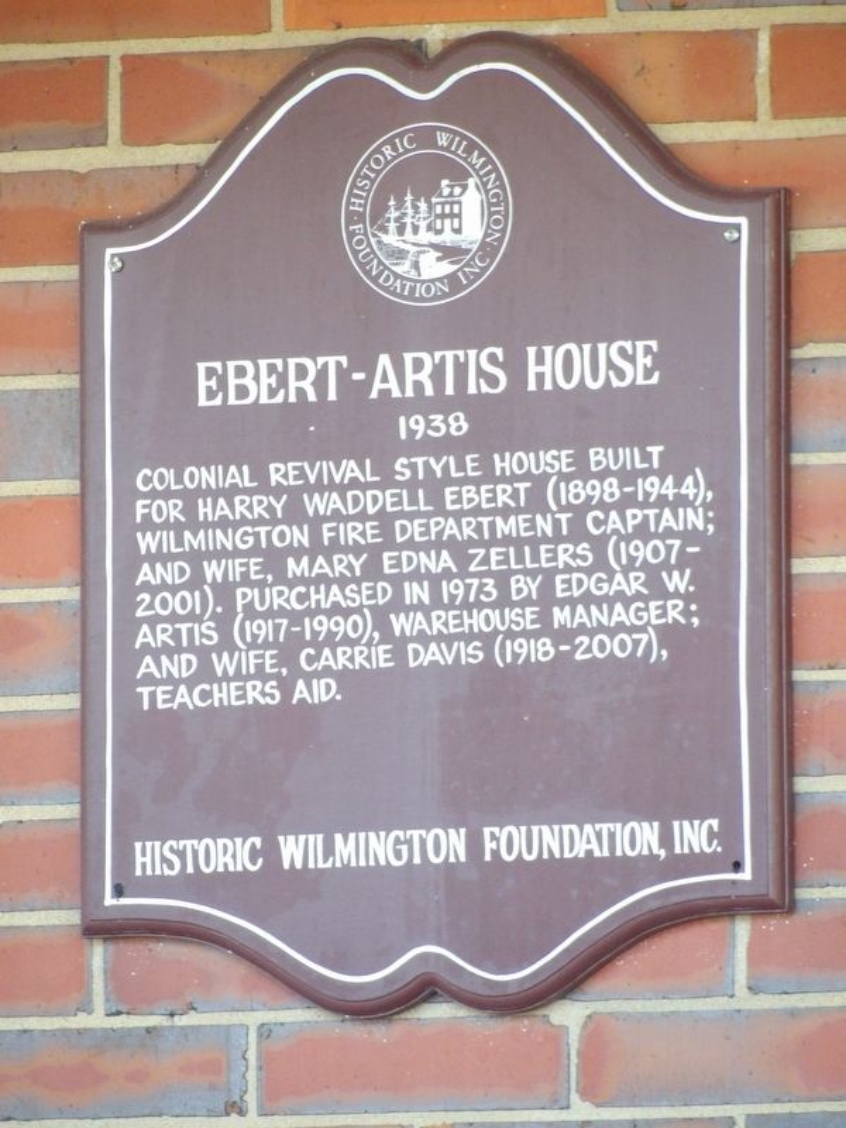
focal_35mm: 719
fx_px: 23429
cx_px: 423
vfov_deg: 2.8
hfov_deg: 2.1
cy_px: 564
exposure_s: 1/50
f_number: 4.4
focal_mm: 128.9
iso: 565
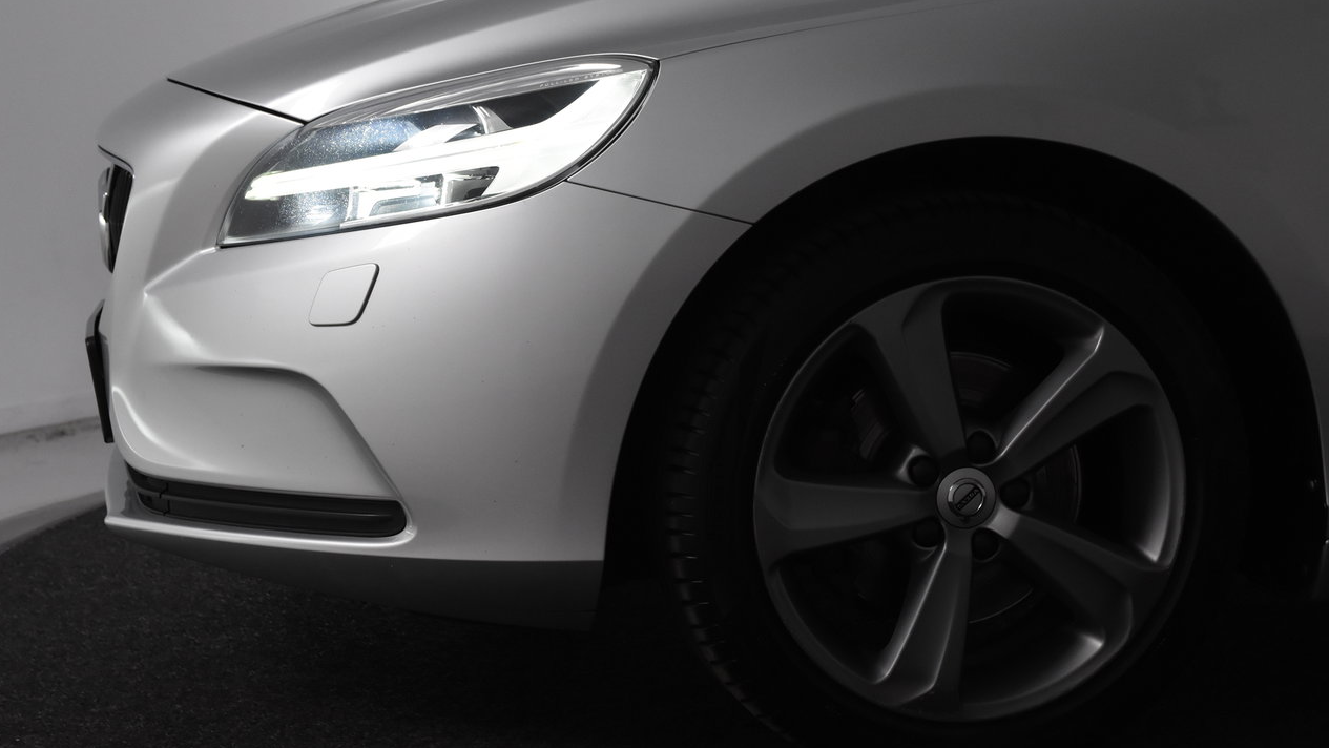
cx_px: 665
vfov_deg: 16.9
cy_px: 368
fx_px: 2521
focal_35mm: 72
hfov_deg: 29.5
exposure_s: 1/160
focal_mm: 45
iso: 1600
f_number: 7.1
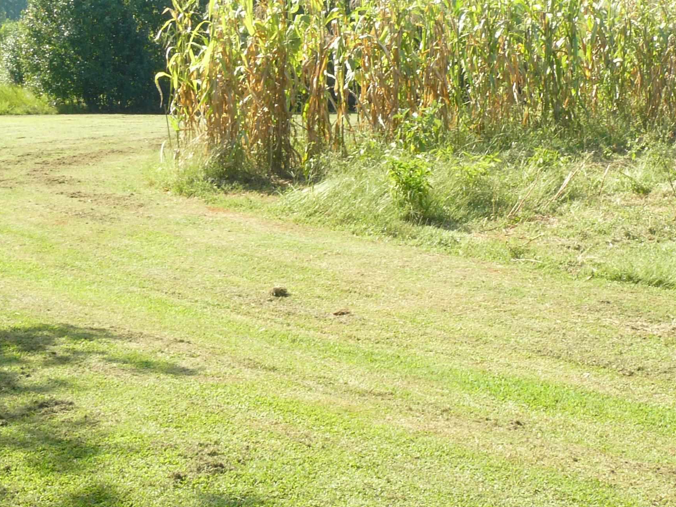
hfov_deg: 30.2
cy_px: 168
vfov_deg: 22.8
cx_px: 405
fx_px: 1250
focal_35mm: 64
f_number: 8
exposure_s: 1/50
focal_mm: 6
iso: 100
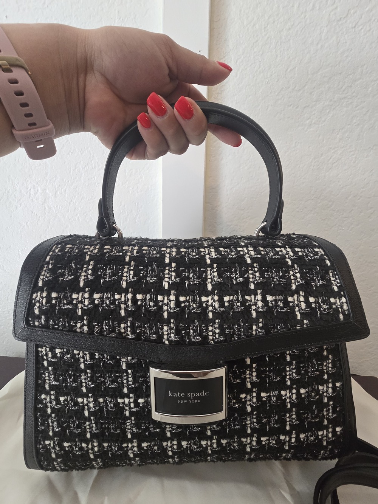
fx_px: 189
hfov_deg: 89.9
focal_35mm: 13
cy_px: 252
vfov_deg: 106.2
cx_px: 189
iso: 500
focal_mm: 2.2
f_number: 2.2
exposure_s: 1/60
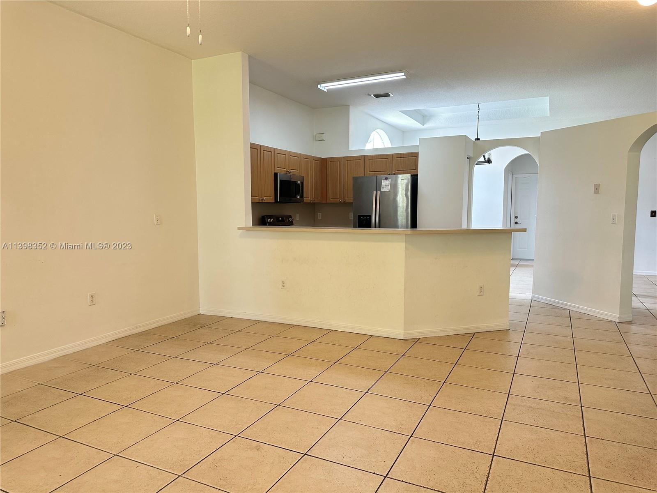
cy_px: 246
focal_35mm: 24
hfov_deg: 71.6
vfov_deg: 56.8
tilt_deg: -5.8
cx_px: 328
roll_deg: -0.5
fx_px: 456
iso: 160
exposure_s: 1/63
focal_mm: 6.86
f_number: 1.78
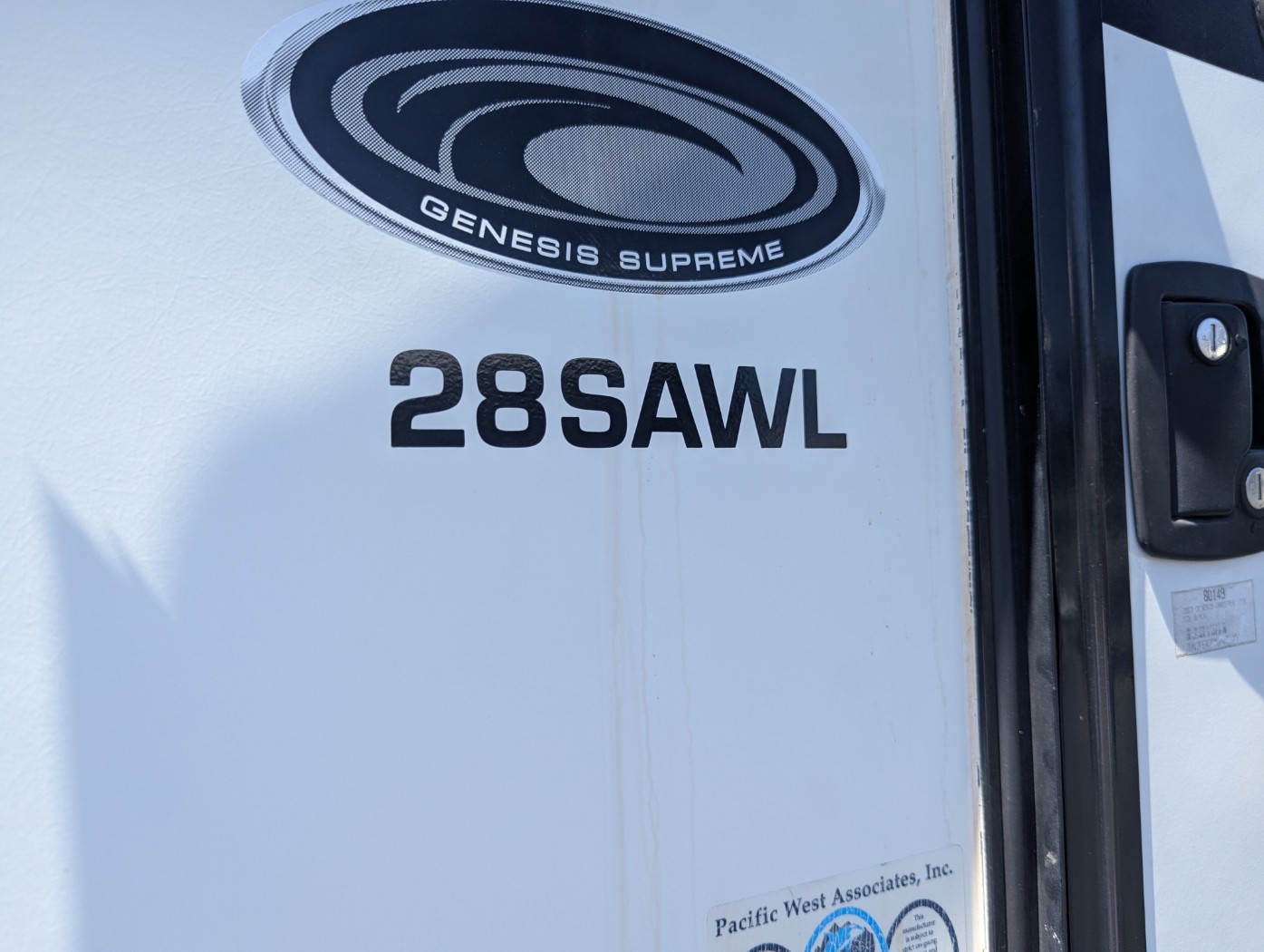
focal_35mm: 24
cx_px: 632
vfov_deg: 56.9
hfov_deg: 71.5
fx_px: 877
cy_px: 476
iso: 63
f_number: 1.85
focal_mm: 6.81
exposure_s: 1/845
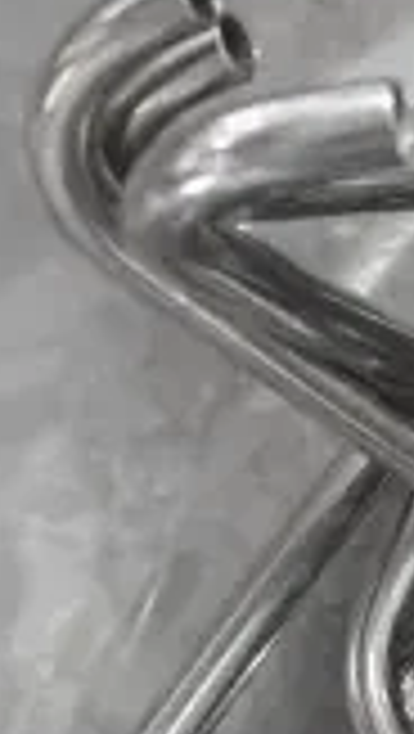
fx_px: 2063
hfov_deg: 9.7
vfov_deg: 20.1
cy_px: 489
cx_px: 1102
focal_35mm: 106
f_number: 5.6
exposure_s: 1/125
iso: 6400
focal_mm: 18
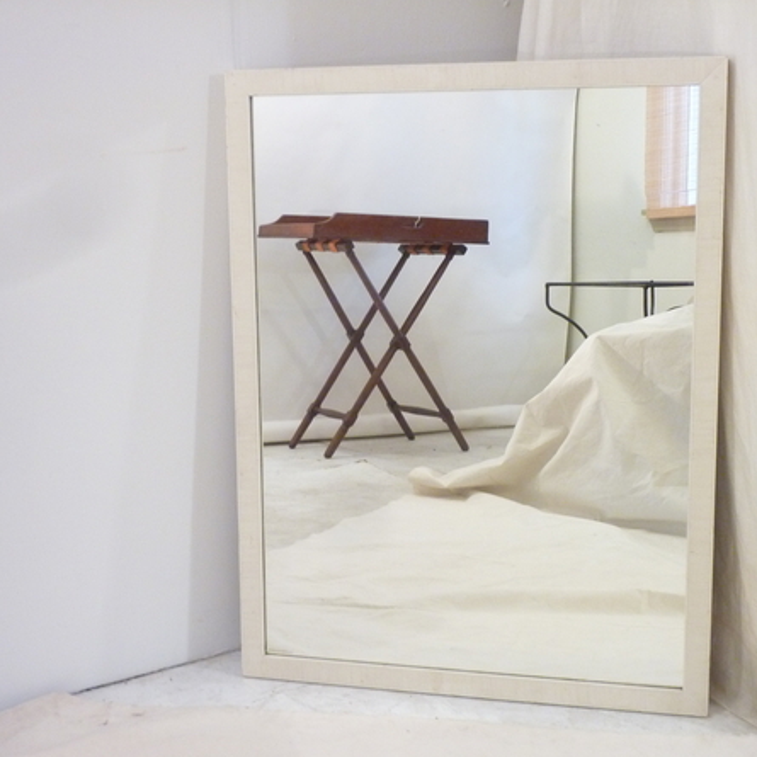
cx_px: 401
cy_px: 381
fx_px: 1237
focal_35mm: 50
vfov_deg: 34.0
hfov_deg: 34.0
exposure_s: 1/8
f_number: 3.7
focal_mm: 6.9
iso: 400
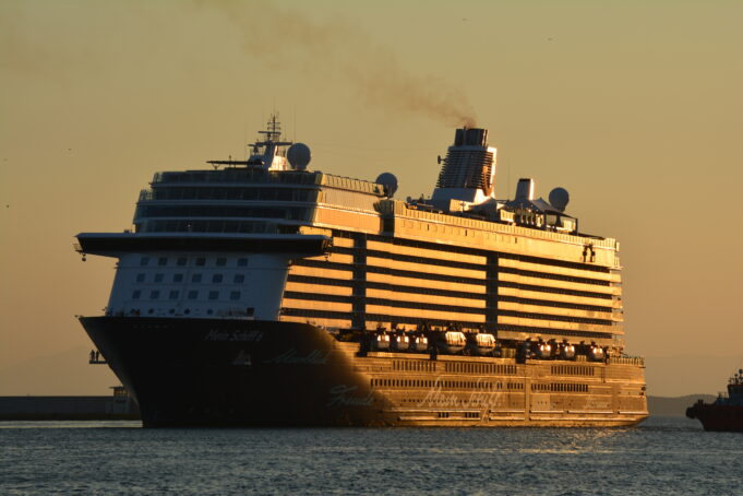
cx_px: 372
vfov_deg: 6.8
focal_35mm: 202
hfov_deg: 10.2
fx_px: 4179
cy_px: 248
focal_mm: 135
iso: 100
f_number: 11
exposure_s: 1/160
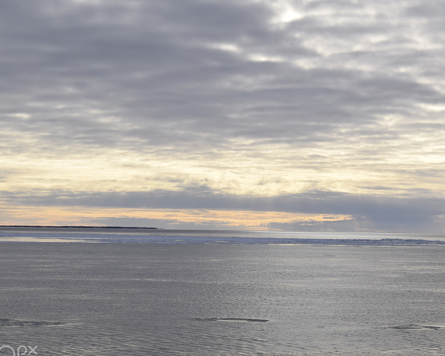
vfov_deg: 13.8
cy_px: 193
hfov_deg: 17.2
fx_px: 1471
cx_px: 259
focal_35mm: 112
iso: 200
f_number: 11
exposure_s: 1/500
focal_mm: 55
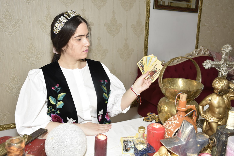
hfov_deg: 61.9
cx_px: 117
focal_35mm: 30
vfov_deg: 43.6
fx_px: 195
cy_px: 78
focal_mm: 20
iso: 400
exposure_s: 1/60
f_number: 5.6
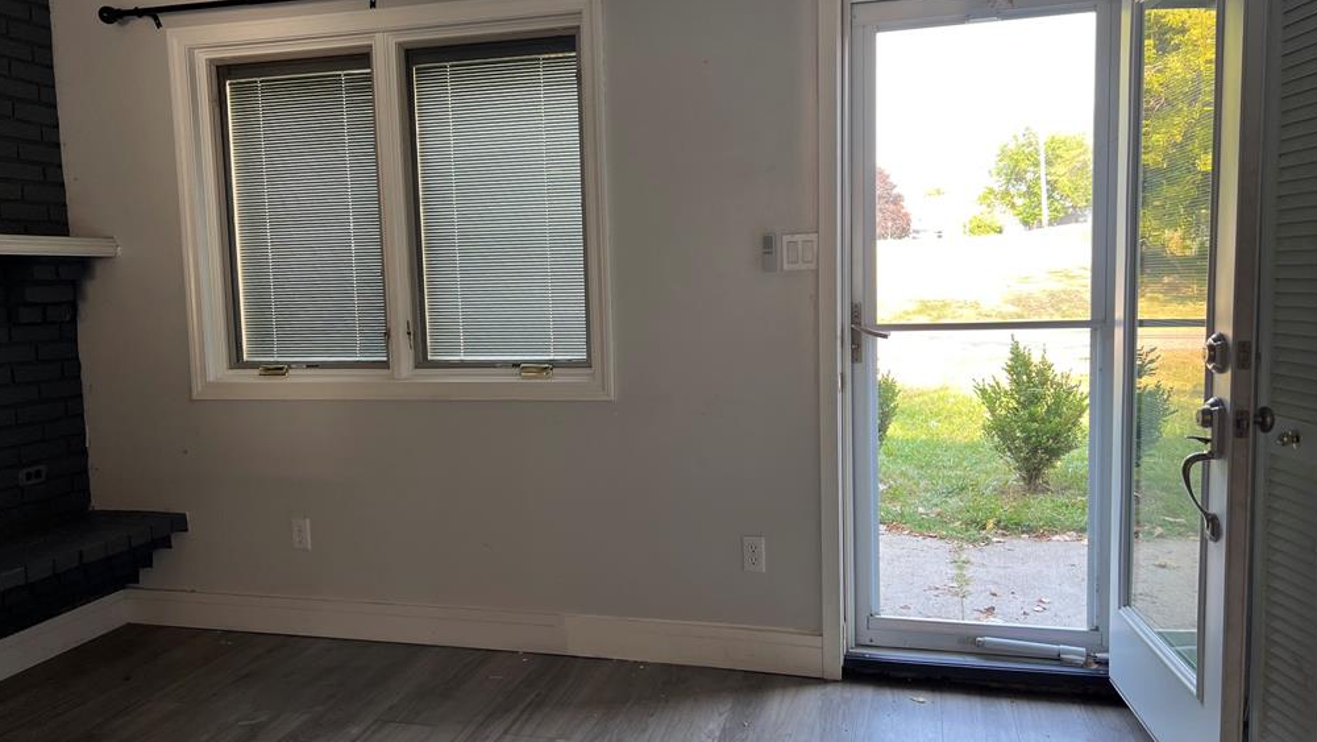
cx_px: 649
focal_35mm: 29
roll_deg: +1.8
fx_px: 1013
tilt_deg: -5.7
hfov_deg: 66.1
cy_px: 373
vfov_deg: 40.2
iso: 50
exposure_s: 1/120
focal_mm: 5.7
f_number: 1.5
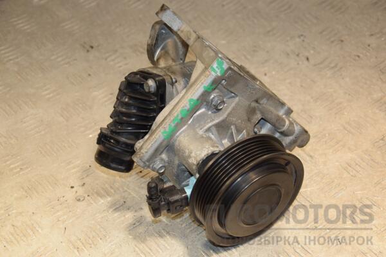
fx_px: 804
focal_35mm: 75
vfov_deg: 18.2
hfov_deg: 27.0
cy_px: 128
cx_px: 193
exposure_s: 1/200
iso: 800
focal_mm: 50
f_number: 5.6
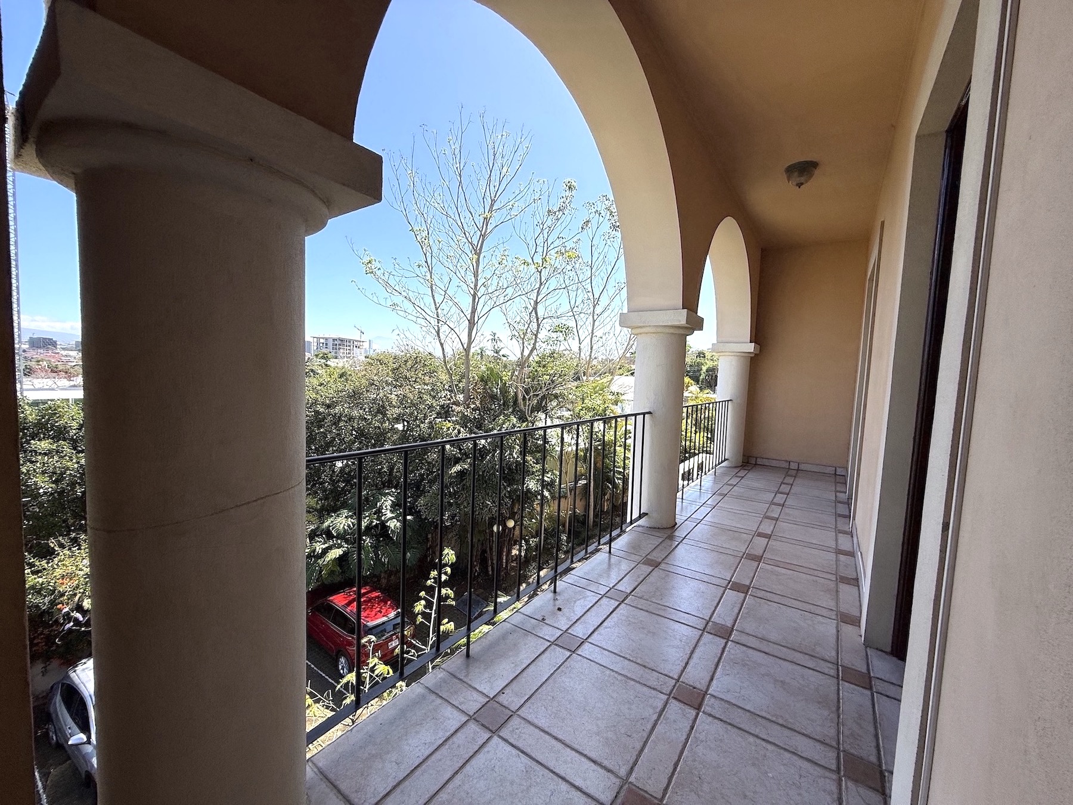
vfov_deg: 85.7
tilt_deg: -3.9
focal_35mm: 14
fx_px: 434
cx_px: 536
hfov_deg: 102.1
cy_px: 402
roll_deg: -2.1
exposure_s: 1/1497
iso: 50
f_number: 2.2
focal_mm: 2.22
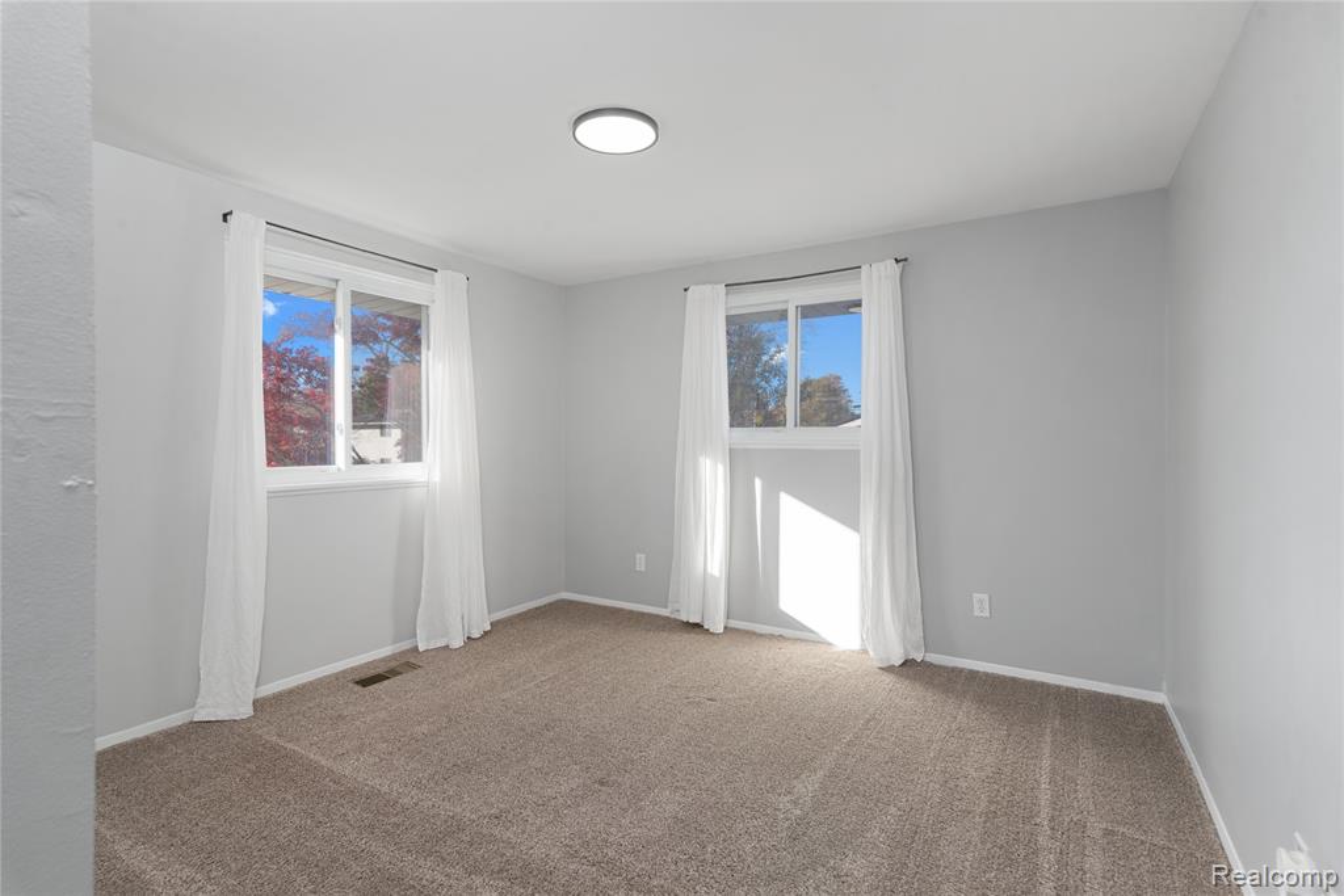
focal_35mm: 17
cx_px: 672
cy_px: 448
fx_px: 635
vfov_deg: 70.5
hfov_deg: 93.3
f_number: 9
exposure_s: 1/100
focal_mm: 17
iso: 320
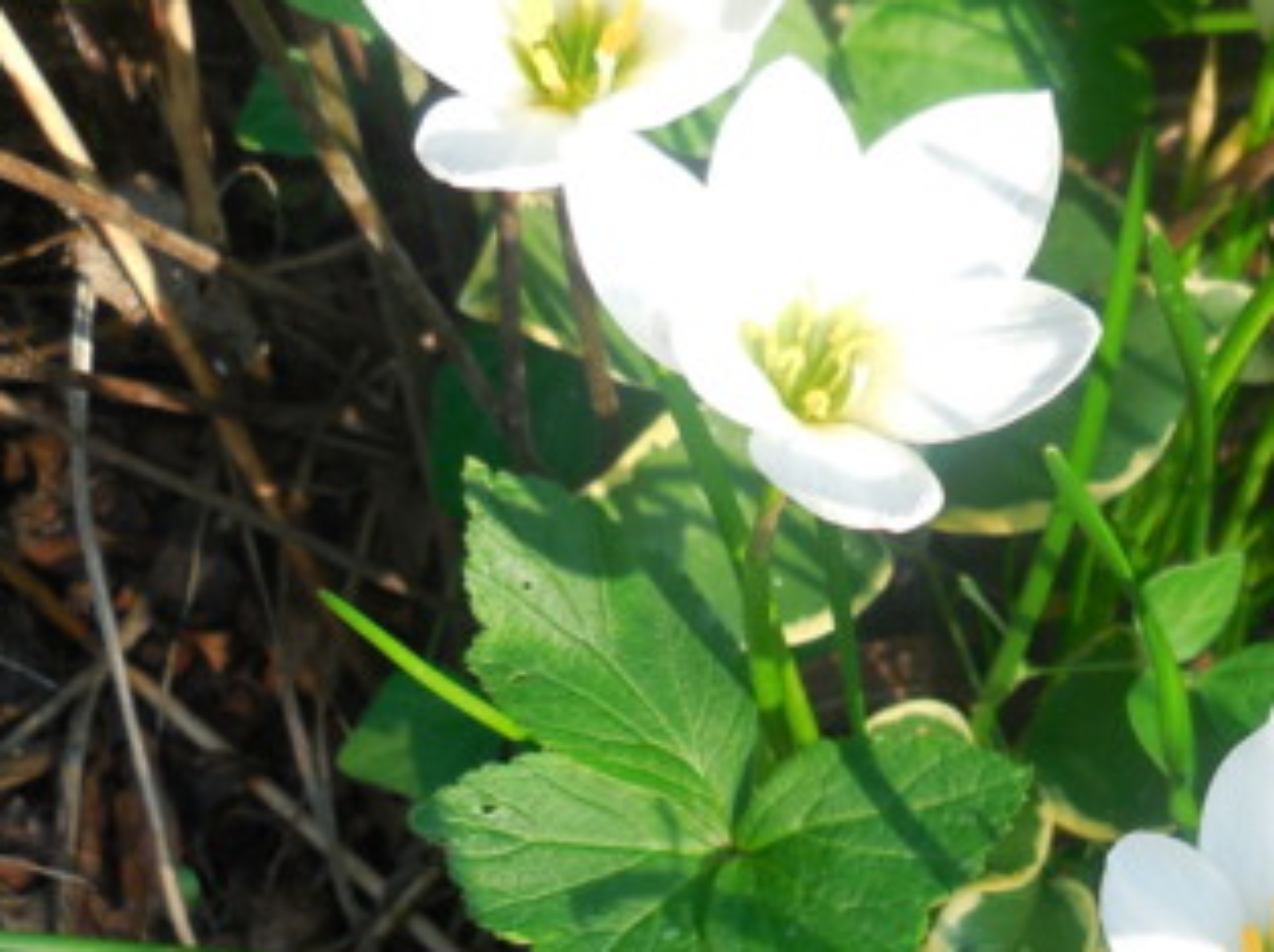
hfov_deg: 29.1
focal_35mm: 64
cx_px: 1144
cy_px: 826
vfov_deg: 22.4
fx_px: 2353
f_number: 3.1
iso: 125
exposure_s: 1/200
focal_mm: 4.5
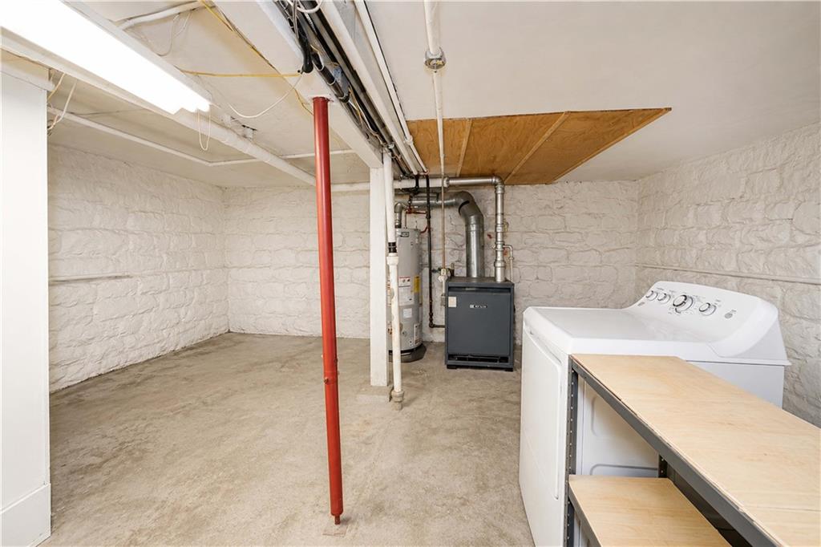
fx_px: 342
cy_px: 274
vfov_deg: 77.3
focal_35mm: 15
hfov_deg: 100.4
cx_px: 410
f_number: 8
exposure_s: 1/60
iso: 2000
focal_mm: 10
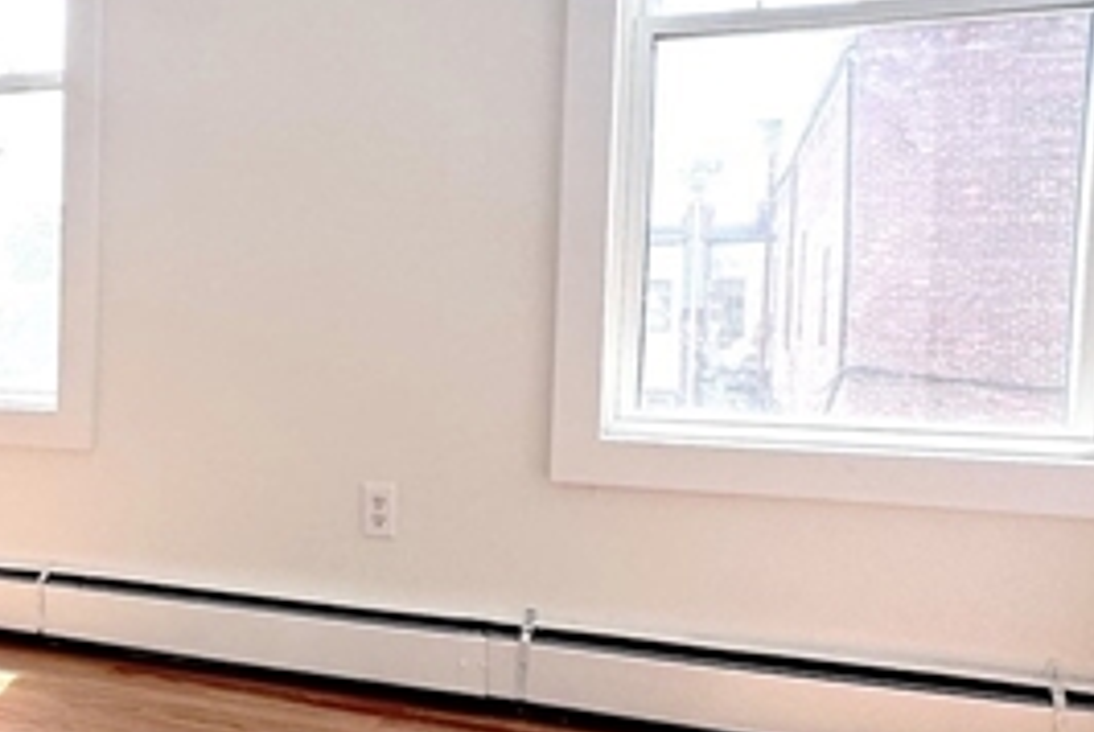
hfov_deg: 42.7
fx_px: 1278
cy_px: 399
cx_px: 123
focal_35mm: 42
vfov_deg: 32.0
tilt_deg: -3.3
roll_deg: -1.6
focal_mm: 2.22
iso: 40
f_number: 2.2
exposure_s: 1/203
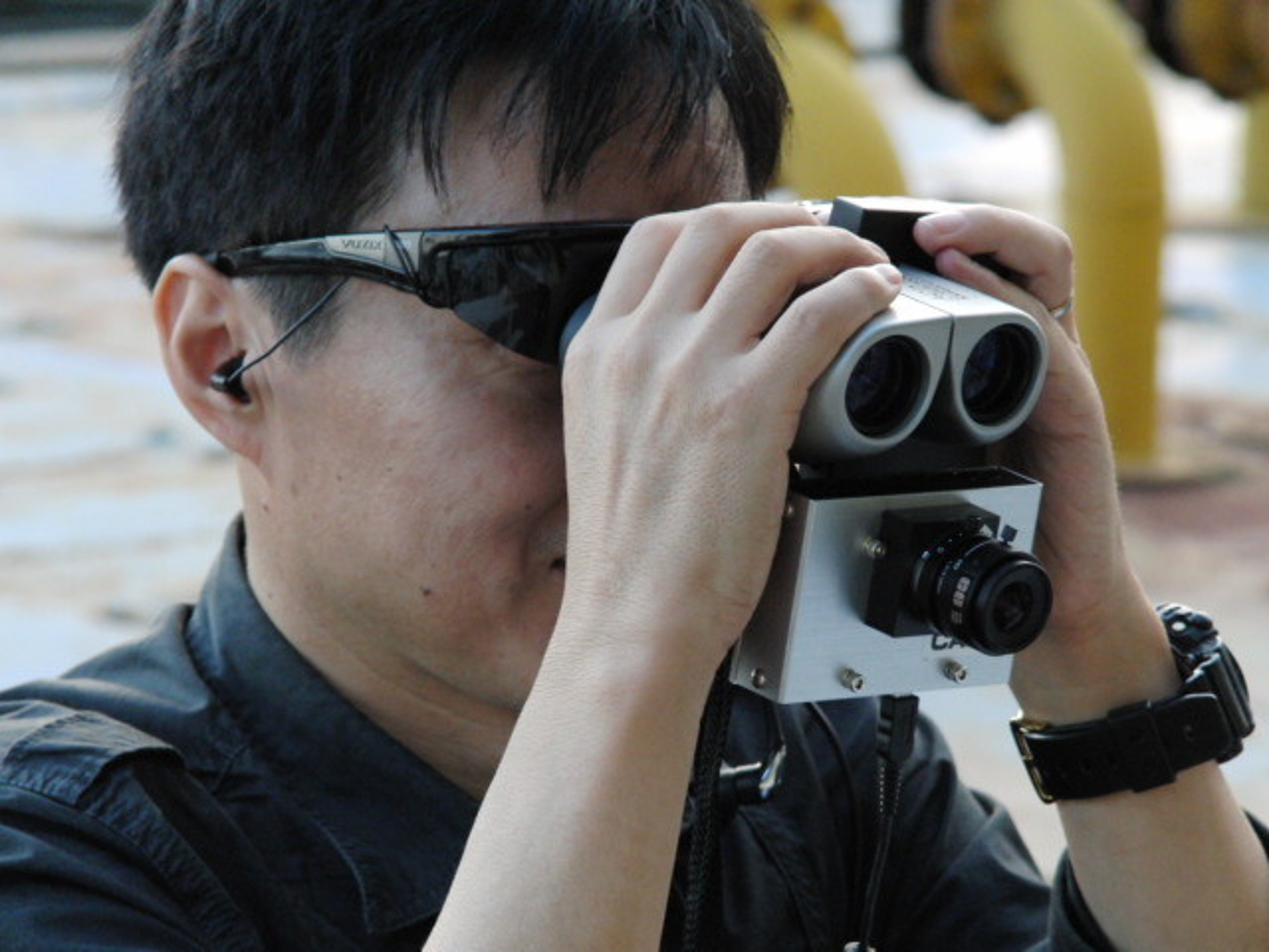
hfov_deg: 9.9
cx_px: 634
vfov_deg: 7.4
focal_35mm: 200
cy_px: 476
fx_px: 7332
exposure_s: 1/250
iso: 400
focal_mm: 40.6
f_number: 3.4
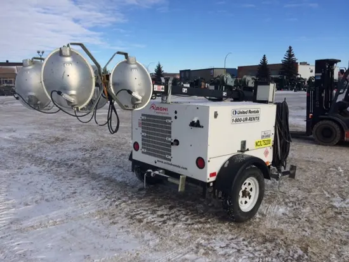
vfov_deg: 48.3
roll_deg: +1.8
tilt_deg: -9.7
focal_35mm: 29
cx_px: 174
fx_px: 293
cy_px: 131
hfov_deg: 61.6
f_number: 2.2
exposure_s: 1/2740
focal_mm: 4.15
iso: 32
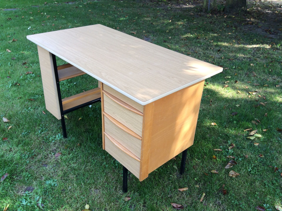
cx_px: 141
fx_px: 260
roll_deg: +1.4
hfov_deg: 56.9
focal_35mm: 32
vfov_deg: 44.1
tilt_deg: -33.7
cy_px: 106
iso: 32
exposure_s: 1/112
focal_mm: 3.3
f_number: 2.4
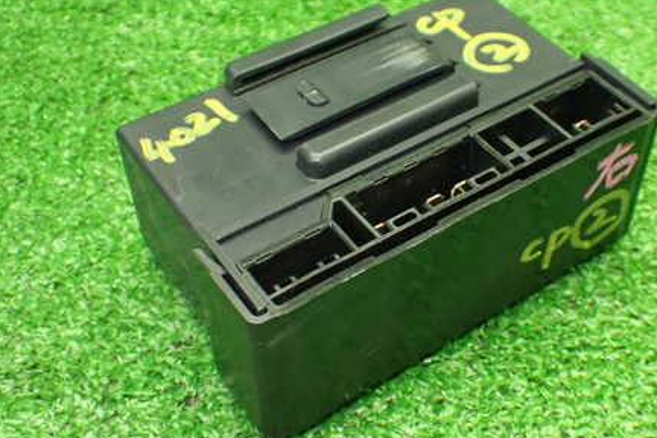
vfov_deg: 26.0
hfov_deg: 38.0
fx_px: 949
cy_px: 205
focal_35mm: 52
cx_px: 398
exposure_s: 1/80
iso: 800
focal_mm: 6.37
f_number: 2.5
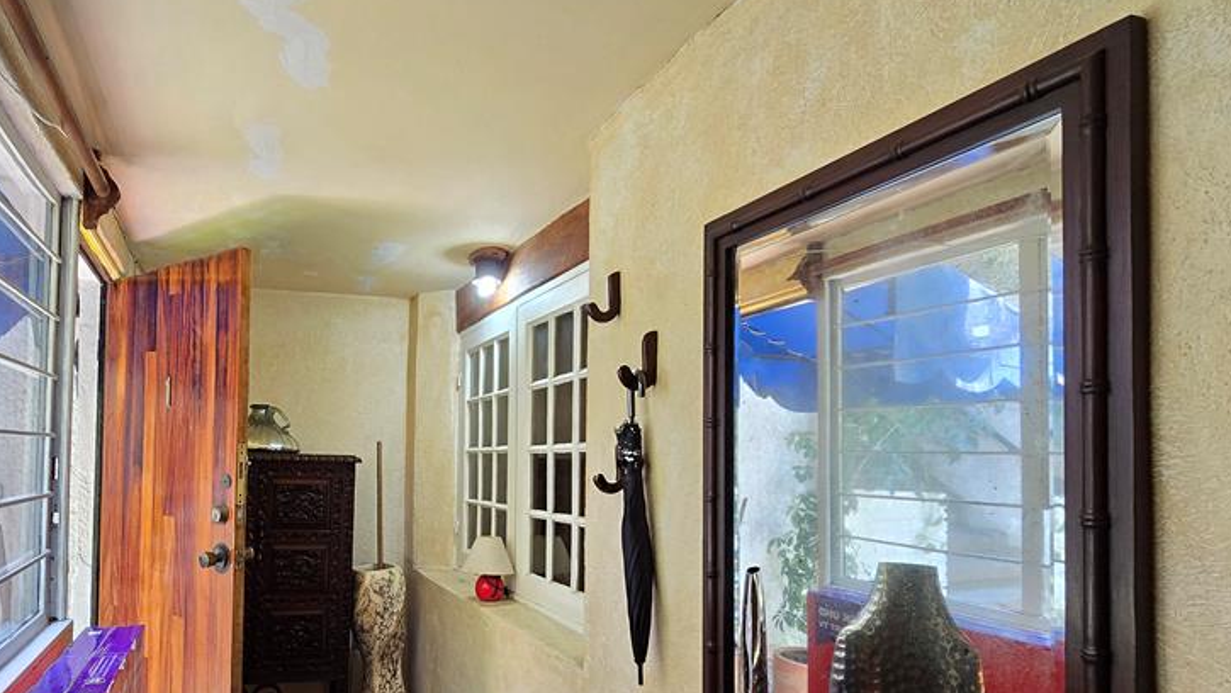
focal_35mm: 20
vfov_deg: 55.1
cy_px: 440
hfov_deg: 84.8
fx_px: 653
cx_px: 453
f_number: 2.2
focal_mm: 2.2
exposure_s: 1/60
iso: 125
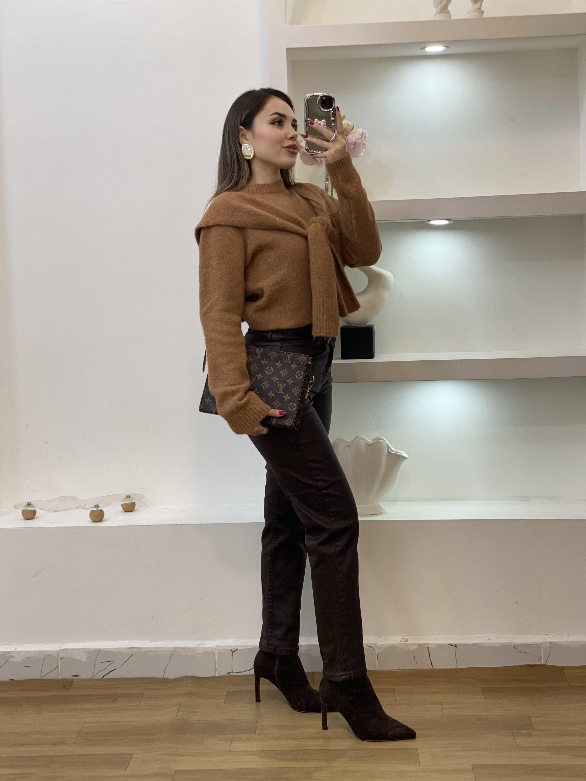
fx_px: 1174
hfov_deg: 28.0
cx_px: 293
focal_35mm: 52
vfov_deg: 36.8
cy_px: 390
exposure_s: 1/100
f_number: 2
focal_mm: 6
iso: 80
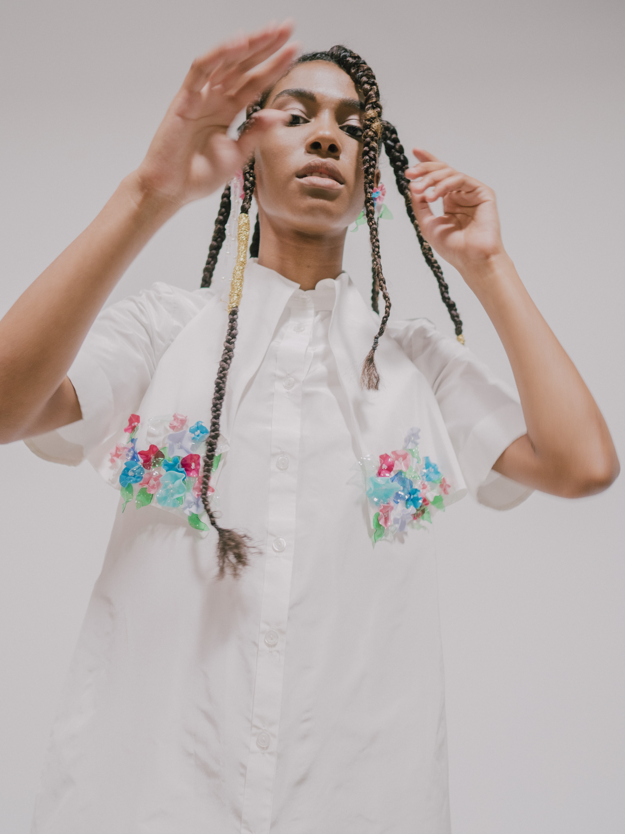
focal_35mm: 34
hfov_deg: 41.8
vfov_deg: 54.0
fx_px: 819
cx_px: 312
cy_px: 417
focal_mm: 17
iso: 400
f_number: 1.8
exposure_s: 1/40
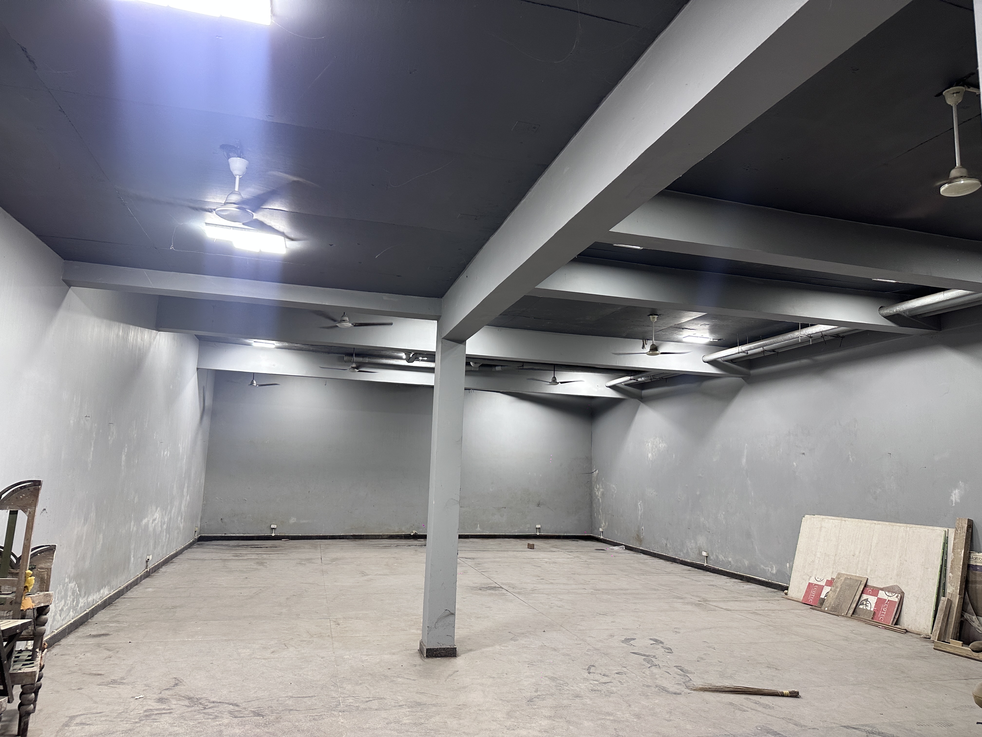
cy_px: 368
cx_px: 491
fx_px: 681
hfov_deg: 71.6
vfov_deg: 56.8
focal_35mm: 24
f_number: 1.78
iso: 125
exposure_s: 1/50
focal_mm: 6.86
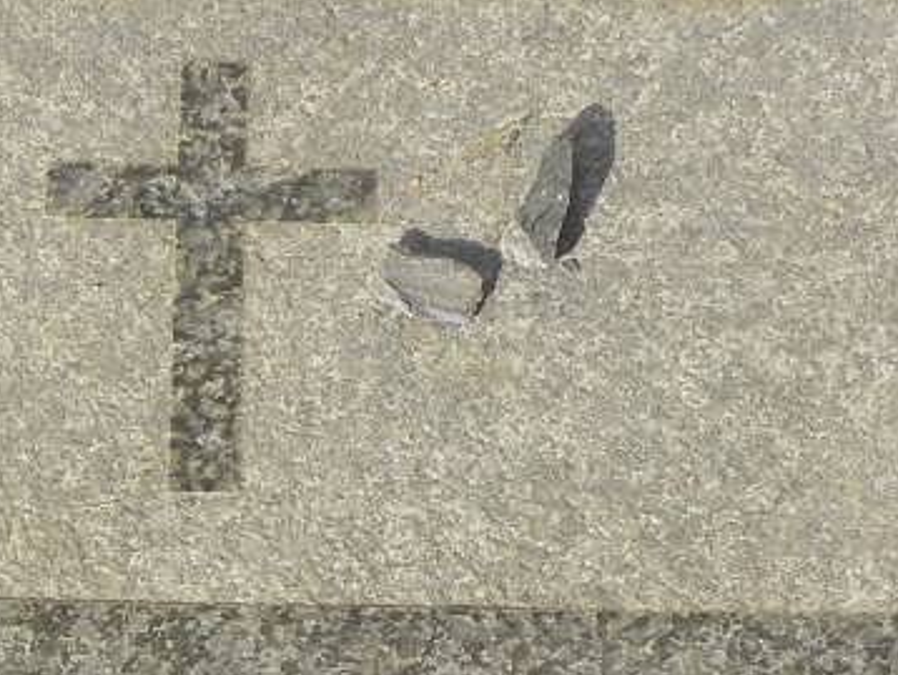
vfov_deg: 4.6
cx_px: 161
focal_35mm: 318
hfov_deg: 6.2
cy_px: 1087
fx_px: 8255
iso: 64
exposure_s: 1/200
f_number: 4
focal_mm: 16.9
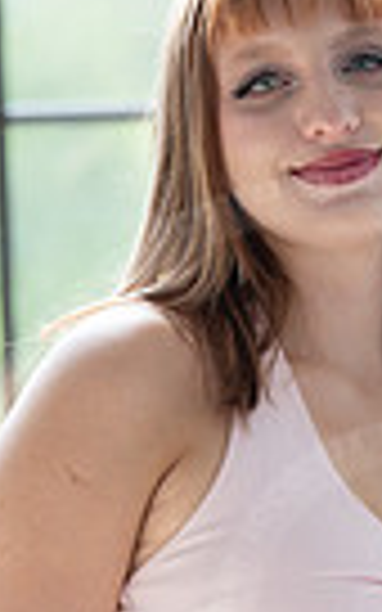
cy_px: 716
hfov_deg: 2.9
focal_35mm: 454
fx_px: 7562
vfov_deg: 4.6
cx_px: 499
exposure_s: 1/250
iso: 160
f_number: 2.5
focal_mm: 135
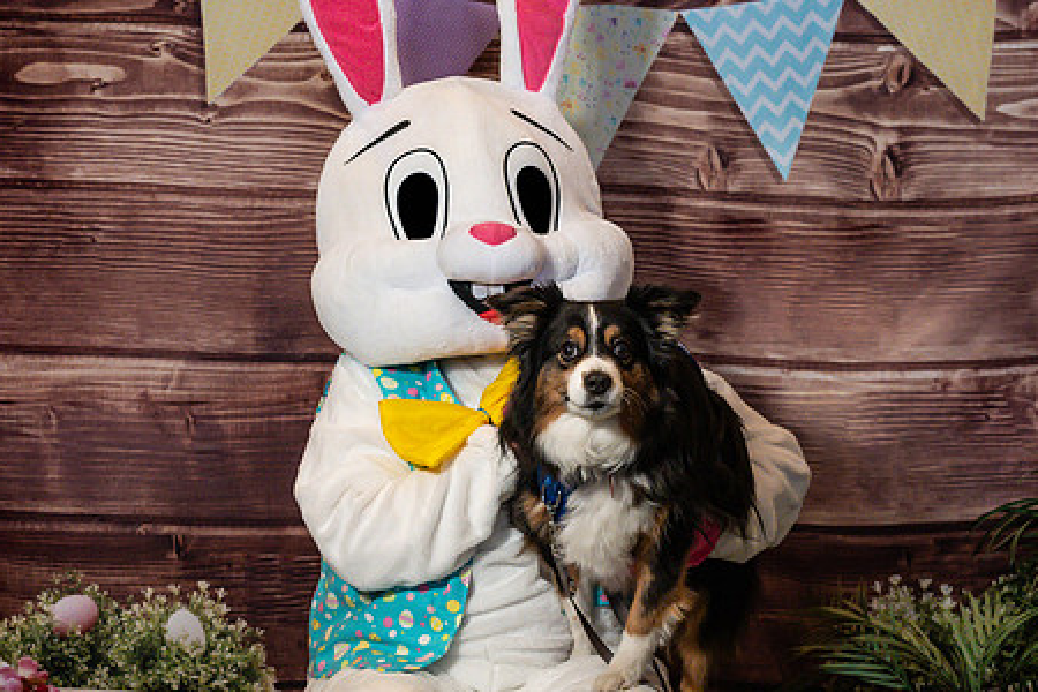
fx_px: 1932
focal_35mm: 67
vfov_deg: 20.2
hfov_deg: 30.1
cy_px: 491
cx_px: 529
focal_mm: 36
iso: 5000
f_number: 2.8
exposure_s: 1/500
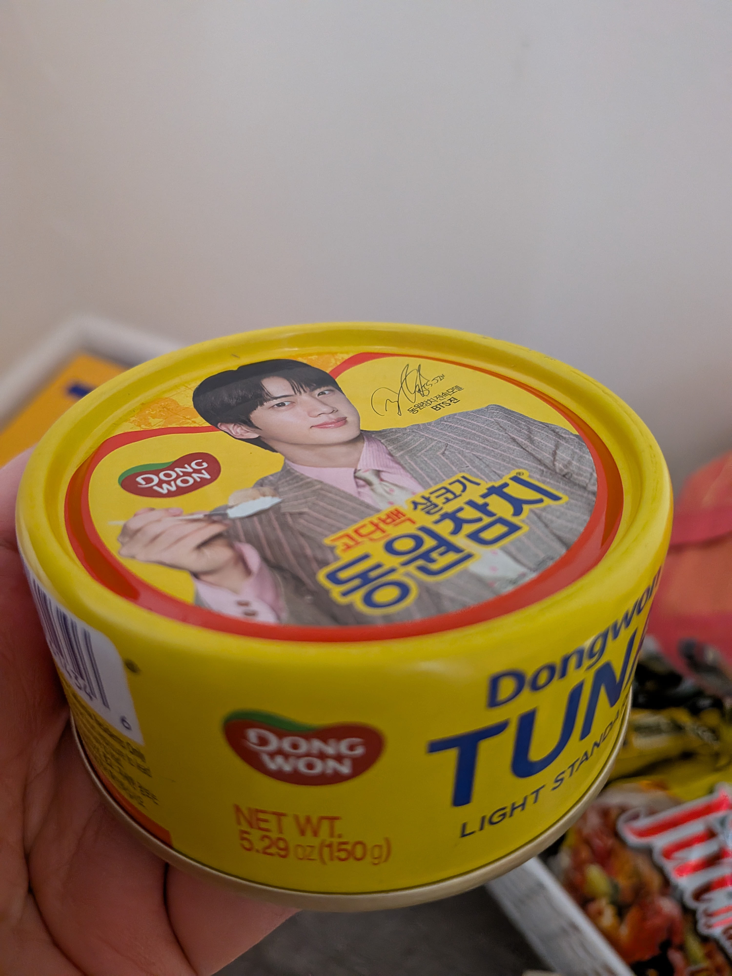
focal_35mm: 24
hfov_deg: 56.8
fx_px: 677
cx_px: 366
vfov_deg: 71.6
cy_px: 488
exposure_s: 1/60
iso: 1521
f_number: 1.7
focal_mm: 4.53
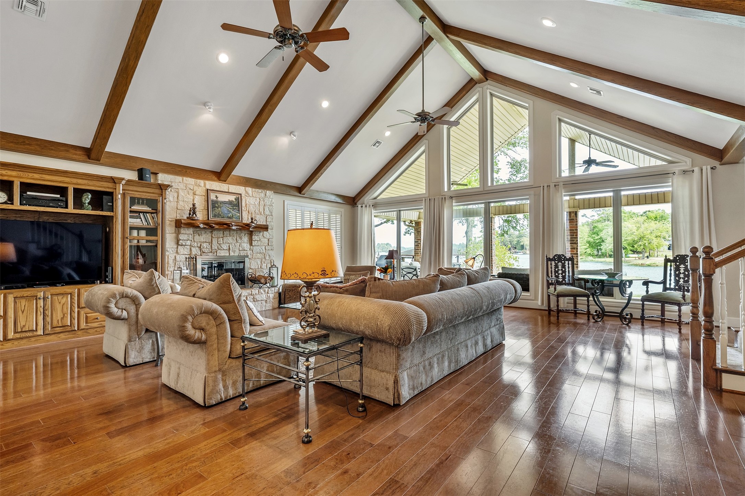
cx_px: 372
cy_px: 248
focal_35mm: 17
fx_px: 352
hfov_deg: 93.3
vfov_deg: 70.4
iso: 800
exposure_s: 1/25
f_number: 8
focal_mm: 17
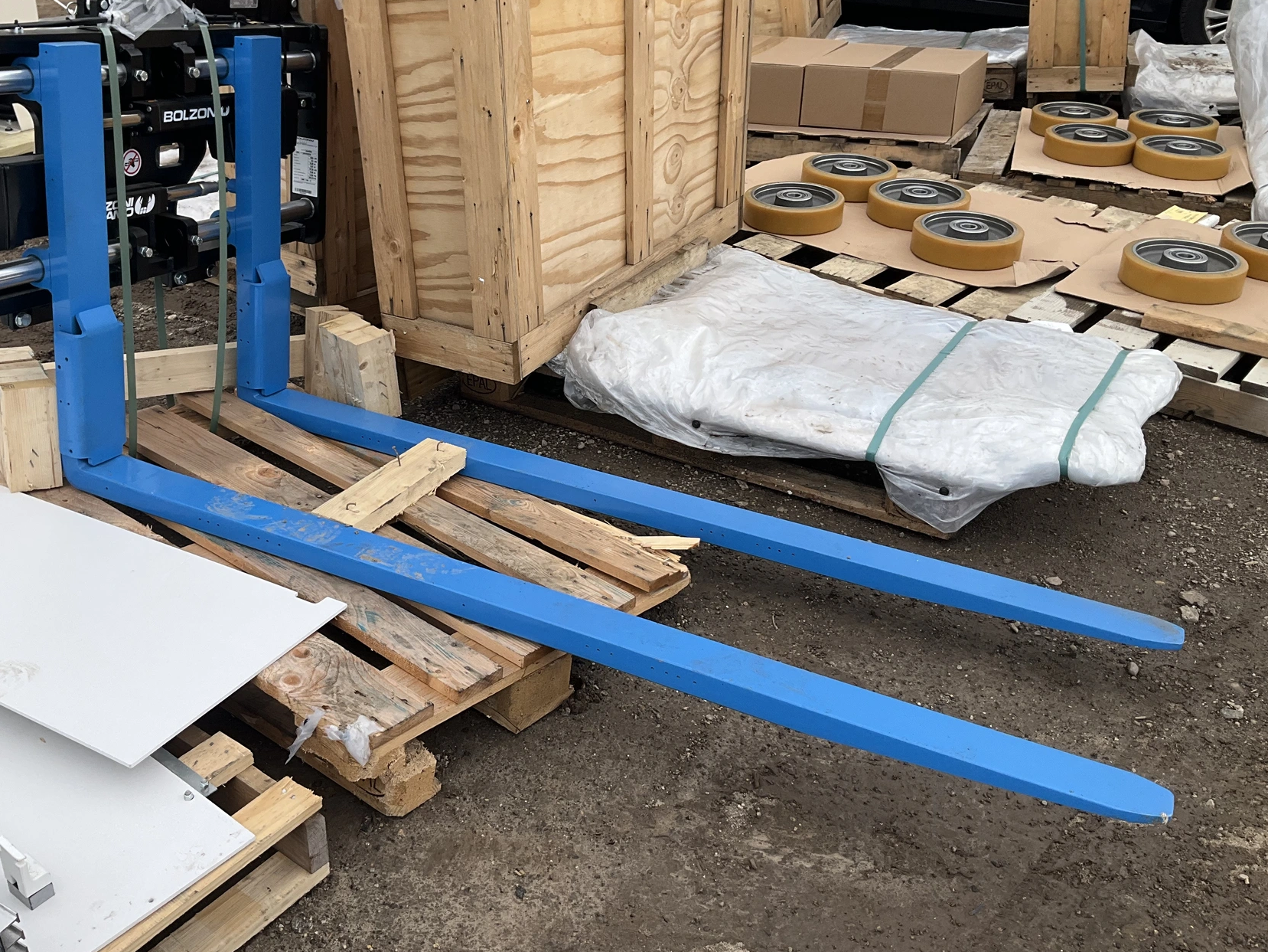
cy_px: 398
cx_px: 532
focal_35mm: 35
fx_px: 1282
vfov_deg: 40.6
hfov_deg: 52.4
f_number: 1.8
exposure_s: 1/978
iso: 25
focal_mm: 3
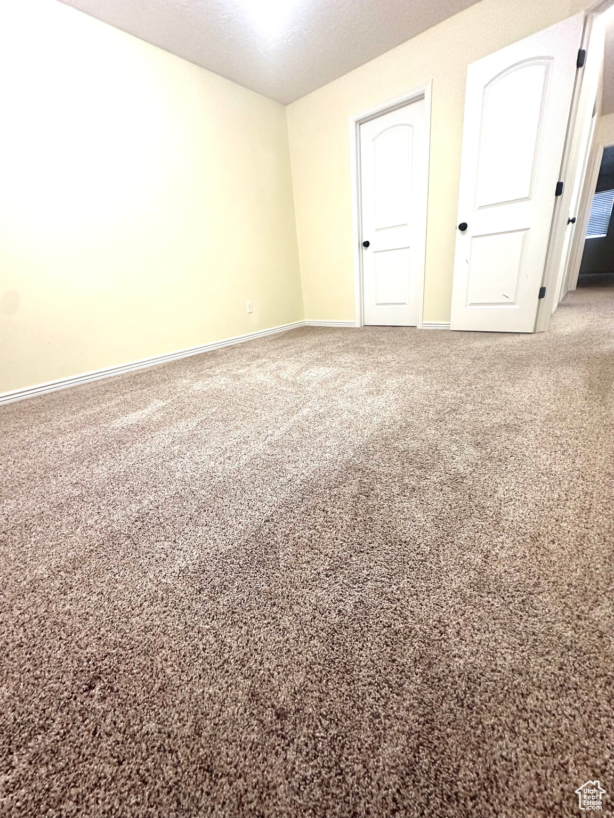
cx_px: 307
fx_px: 331
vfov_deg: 102.1
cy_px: 409
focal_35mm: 14
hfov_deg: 85.7
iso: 250
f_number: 2.2
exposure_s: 1/60
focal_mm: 2.22
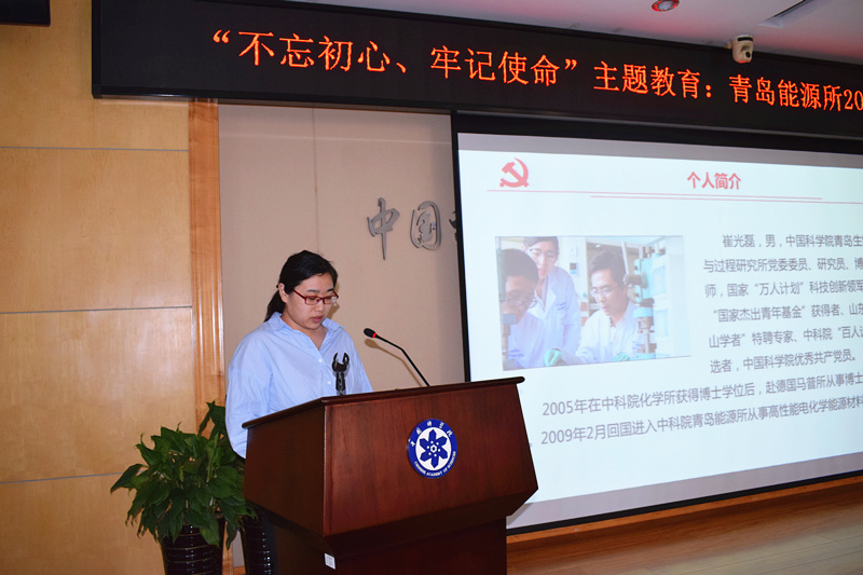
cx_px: 432
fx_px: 719
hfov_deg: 61.9
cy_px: 288
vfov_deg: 43.6
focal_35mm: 30
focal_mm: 20
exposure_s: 1/125
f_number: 5.6
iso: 800
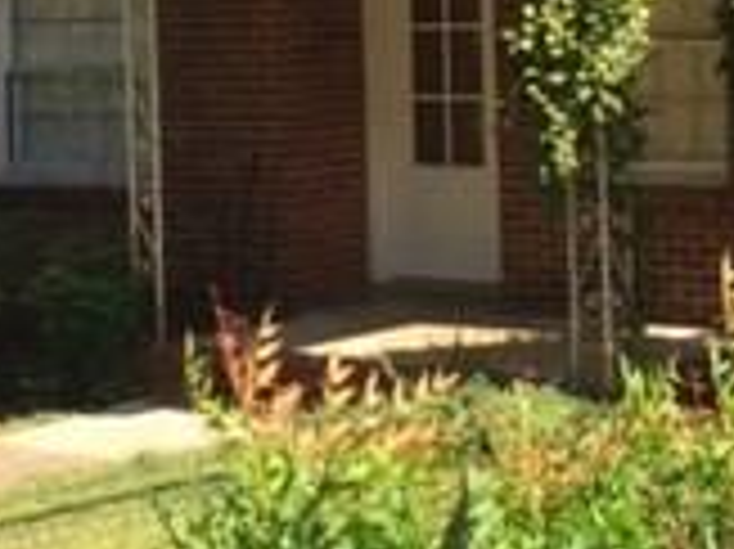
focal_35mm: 114
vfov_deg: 12.9
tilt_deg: -3.2
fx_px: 2415
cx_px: 540
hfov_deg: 17.2
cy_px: 54
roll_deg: +0.8
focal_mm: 4.15
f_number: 2.2
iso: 32
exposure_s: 1/599
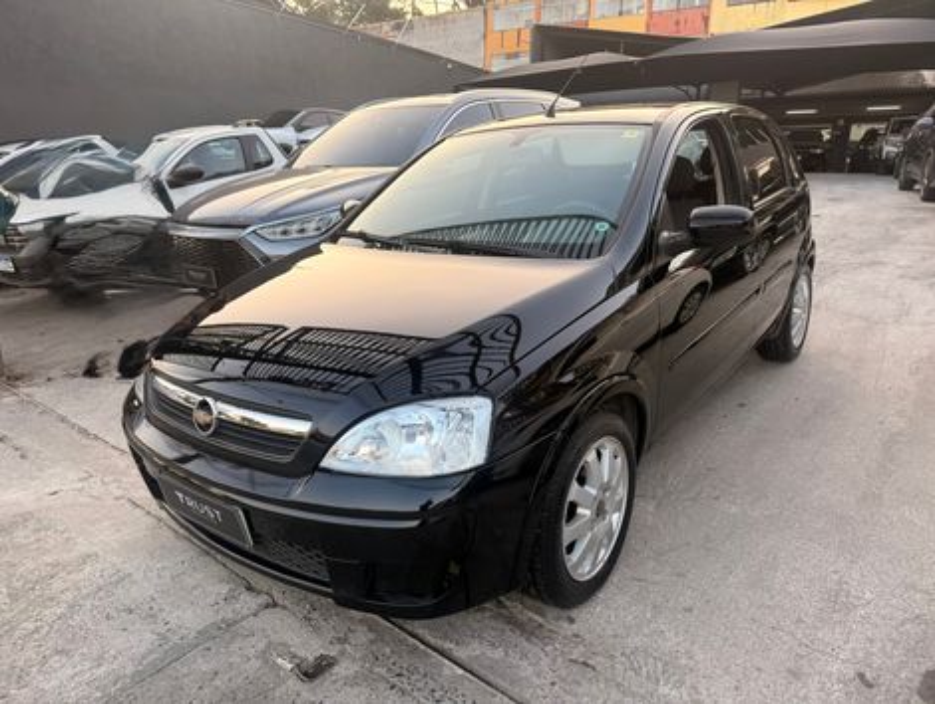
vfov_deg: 56.9
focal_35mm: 24
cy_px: 352
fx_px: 649
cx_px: 468
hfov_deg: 71.5
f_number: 1.78
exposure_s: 1/243
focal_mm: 6.76
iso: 80
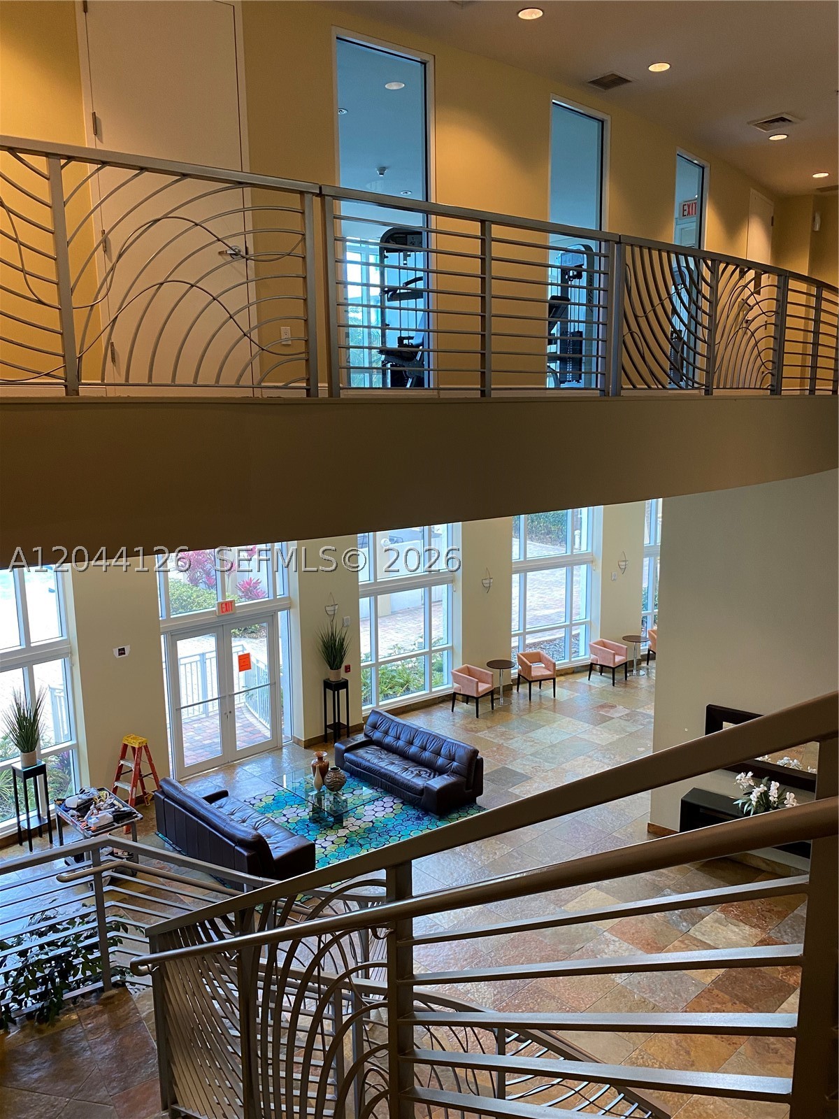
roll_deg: +1.4
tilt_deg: -10.2
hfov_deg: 53.1
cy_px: 560
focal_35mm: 26
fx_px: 840
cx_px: 420
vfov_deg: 67.3
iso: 80
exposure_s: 1/60
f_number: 1.8
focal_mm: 4.25
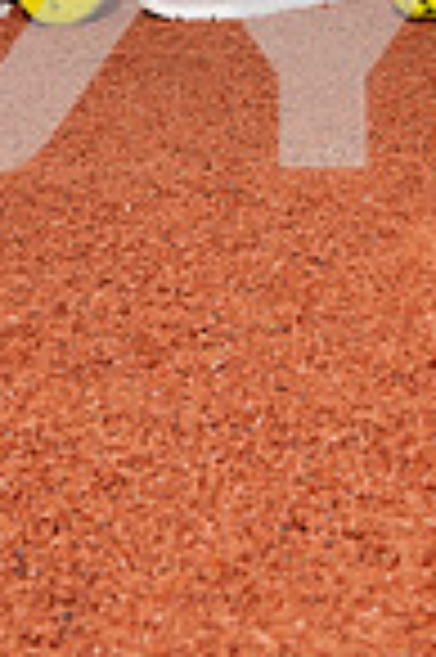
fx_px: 1967
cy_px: -284
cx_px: 440
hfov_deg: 12.5
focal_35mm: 108
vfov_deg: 17.3
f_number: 7.1
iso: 100
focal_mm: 35
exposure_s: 1/250
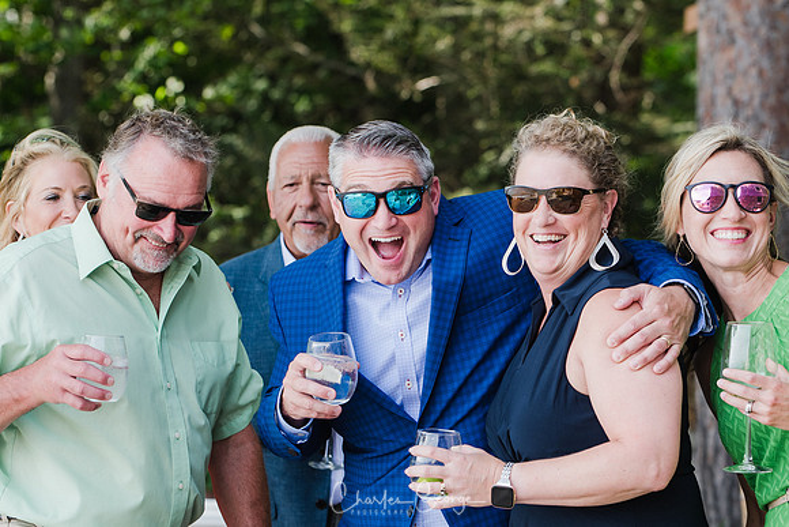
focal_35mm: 142
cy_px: 264
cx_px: 394
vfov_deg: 9.6
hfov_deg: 14.4
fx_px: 3124
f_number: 4
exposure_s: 1/200
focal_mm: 95
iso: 200
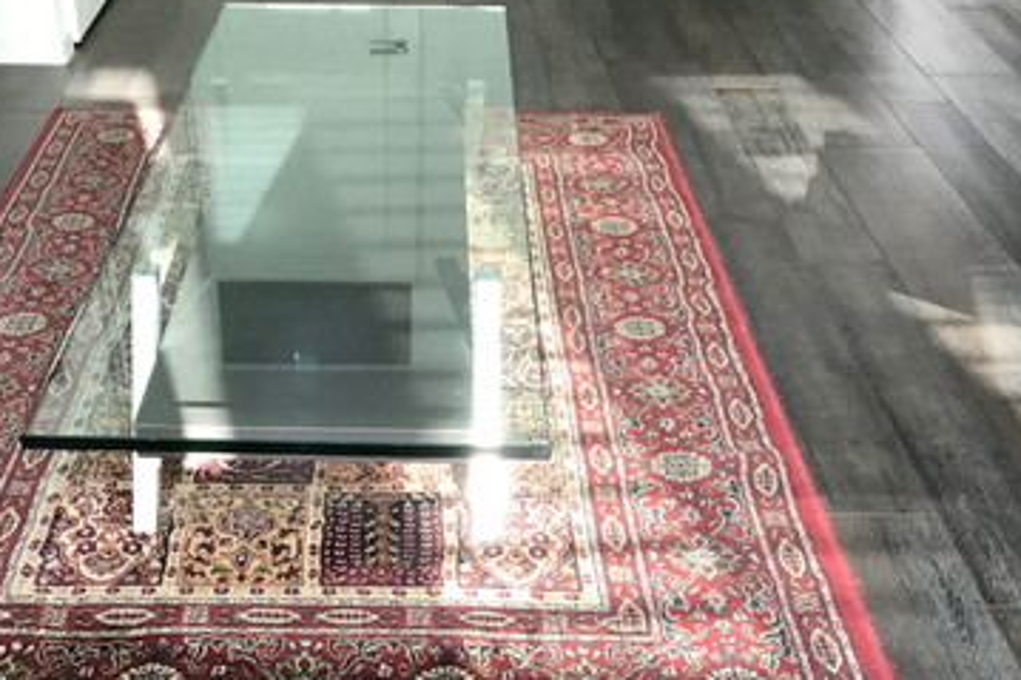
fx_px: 1304
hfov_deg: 42.5
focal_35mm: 46
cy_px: 418
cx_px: 392
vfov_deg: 29.1
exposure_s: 1/33
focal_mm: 3.3
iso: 50
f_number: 2.4
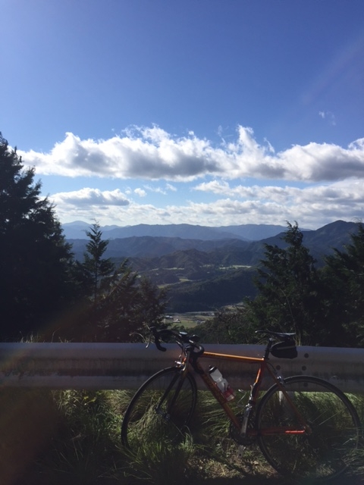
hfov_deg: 48.2
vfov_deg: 61.7
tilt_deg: +0.7
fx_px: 407
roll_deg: -1.9
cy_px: 242
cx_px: 182
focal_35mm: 29
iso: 32
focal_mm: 4.15
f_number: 2.2
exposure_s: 1/3968
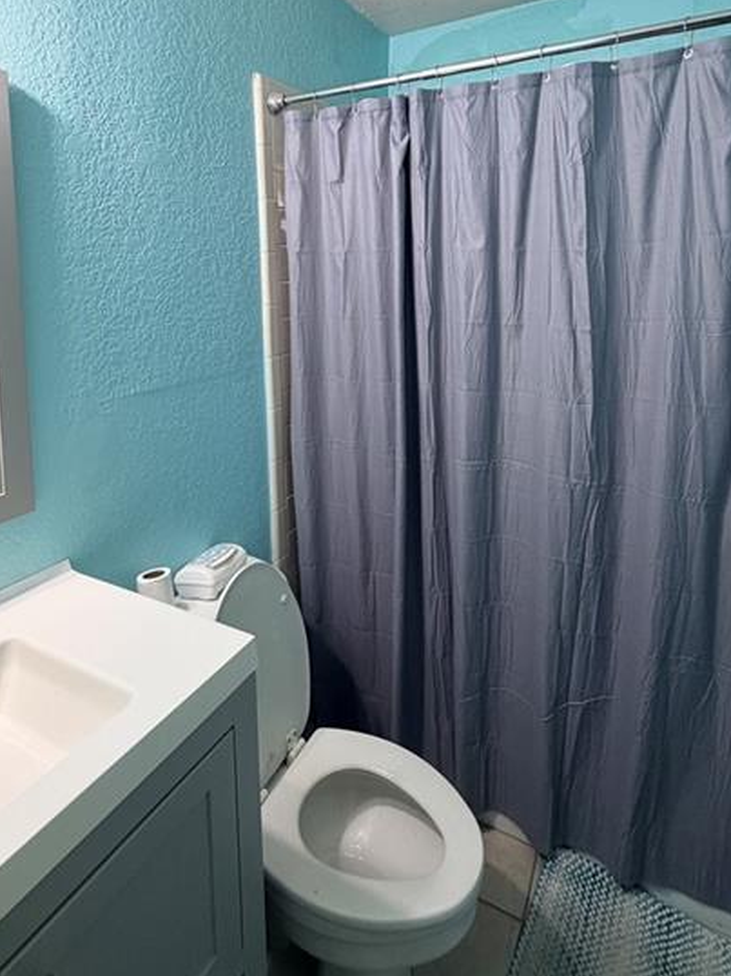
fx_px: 564
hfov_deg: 65.9
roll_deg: +1.5
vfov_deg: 78.6
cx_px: 388
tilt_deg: -3.2
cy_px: 310
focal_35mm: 20
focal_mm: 2.22
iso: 250
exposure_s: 1/120
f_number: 2.2
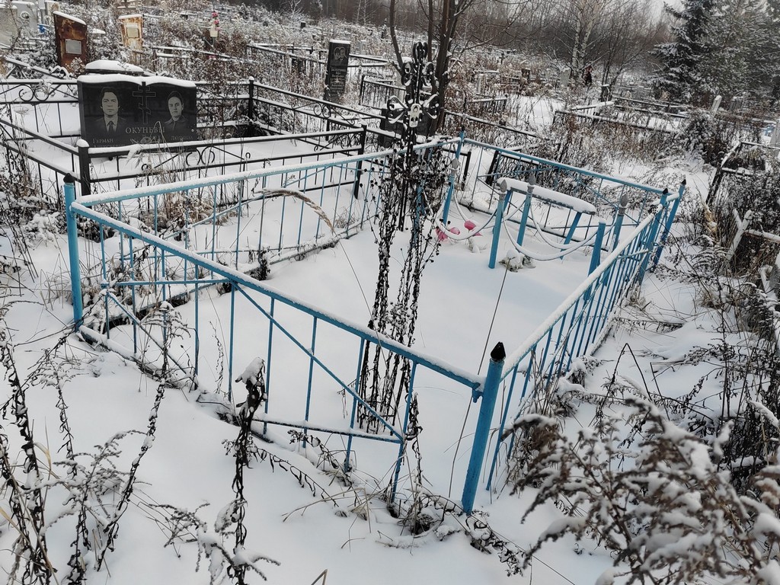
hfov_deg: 65.3
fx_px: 608
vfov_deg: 51.4
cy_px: 292
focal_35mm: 27
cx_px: 390
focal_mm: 5.52
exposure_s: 1/606
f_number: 1.9
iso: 120
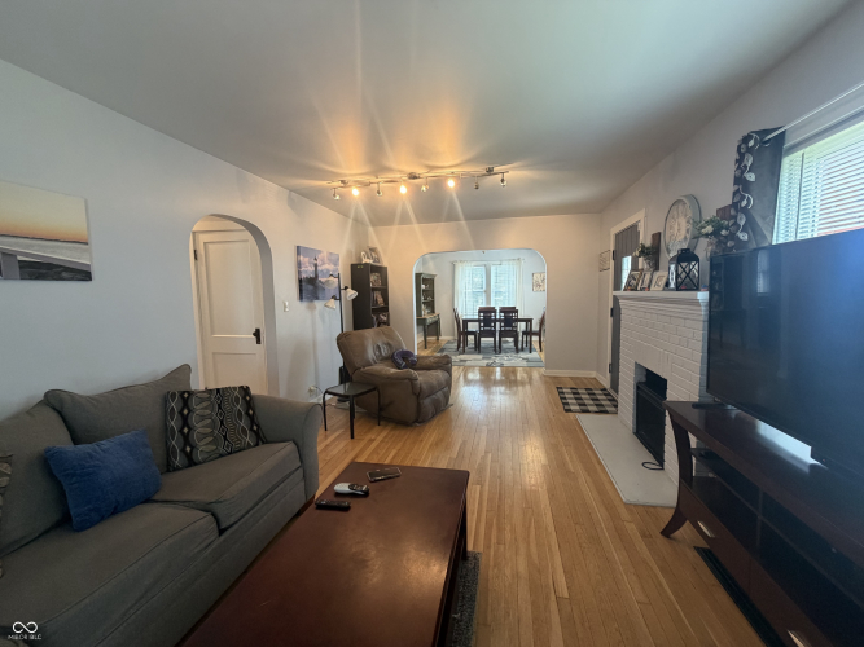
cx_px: 432
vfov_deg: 85.7
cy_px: 324
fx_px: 349
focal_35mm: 14
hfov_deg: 102.1
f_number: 2.2
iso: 250
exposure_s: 1/60
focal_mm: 2.22
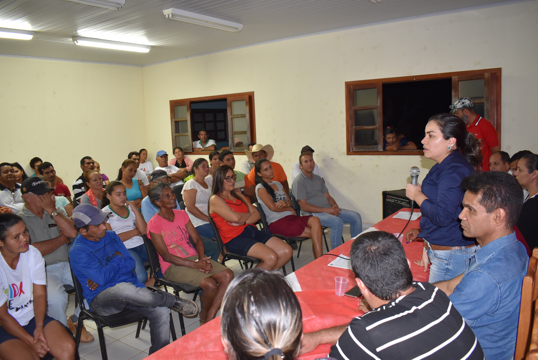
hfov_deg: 67.3
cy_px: 180
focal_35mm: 27
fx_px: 404
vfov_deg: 48.0
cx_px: 269
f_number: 3.5
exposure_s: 1/60
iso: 800
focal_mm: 18
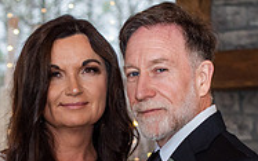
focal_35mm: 158
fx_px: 1111
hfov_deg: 13.2
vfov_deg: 8.1
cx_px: 75
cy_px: 255
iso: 640
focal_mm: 50
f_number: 3.5
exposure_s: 1/200
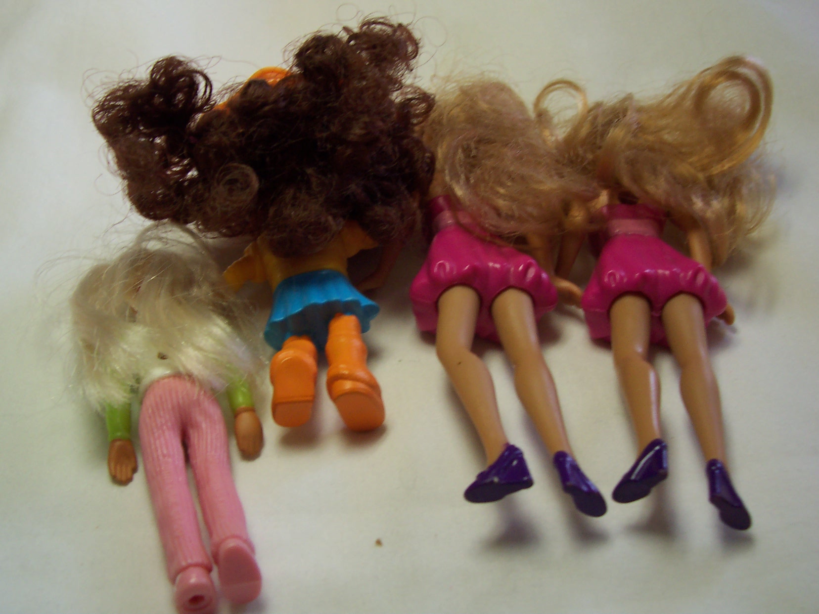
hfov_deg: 50.1
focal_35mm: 37
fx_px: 875
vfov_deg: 38.7
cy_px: 307
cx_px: 410
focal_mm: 5.6
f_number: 2.8
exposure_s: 1/60
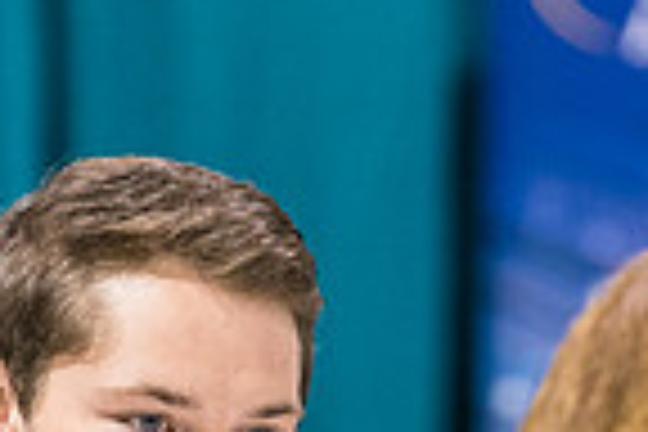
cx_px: 279
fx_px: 10385
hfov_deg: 3.6
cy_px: 772
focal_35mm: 577
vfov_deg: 2.4
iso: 3200
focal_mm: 143
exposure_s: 1/125
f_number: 3.5
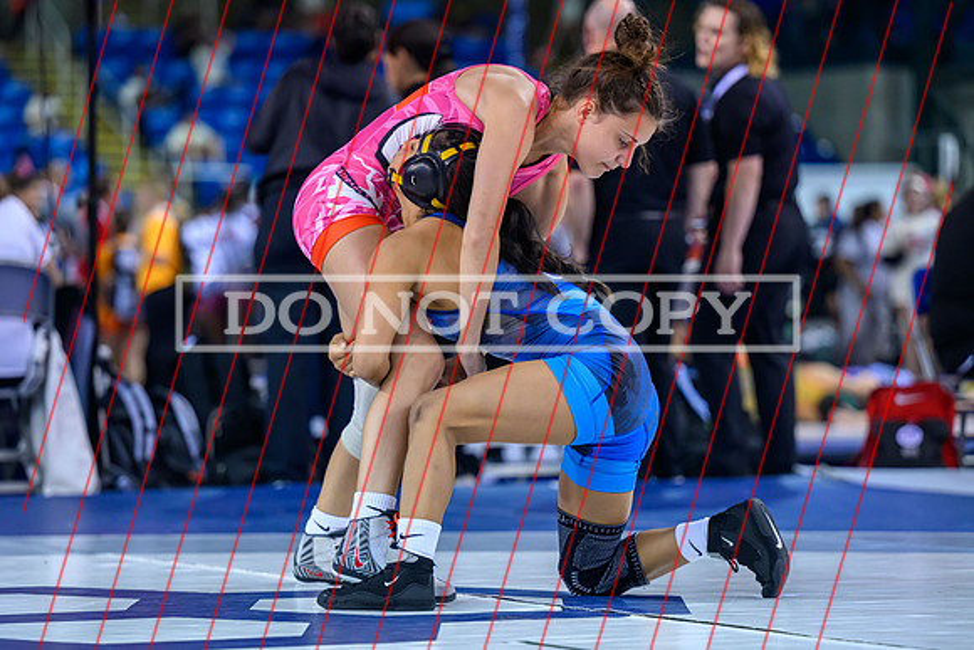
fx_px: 4382
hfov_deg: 12.7
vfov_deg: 8.5
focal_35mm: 162
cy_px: 390
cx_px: 503
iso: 2500
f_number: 2.8
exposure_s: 1/800
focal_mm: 135
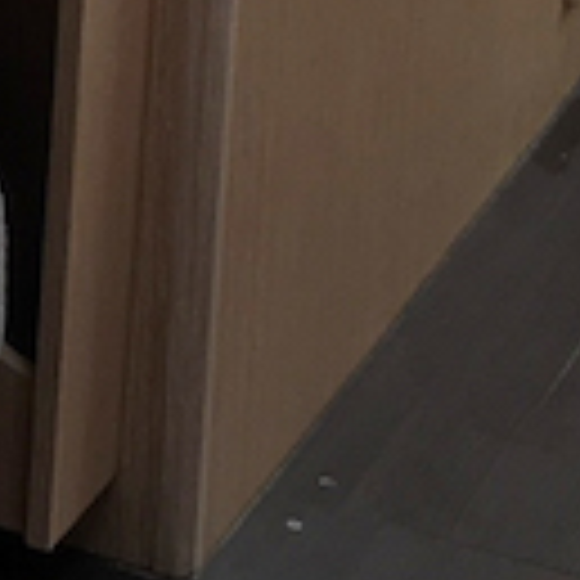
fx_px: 4550
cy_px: -438
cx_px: -1034
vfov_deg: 7.1
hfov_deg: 6.7
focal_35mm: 240
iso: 32
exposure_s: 1/100
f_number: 2.2
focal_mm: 4.15
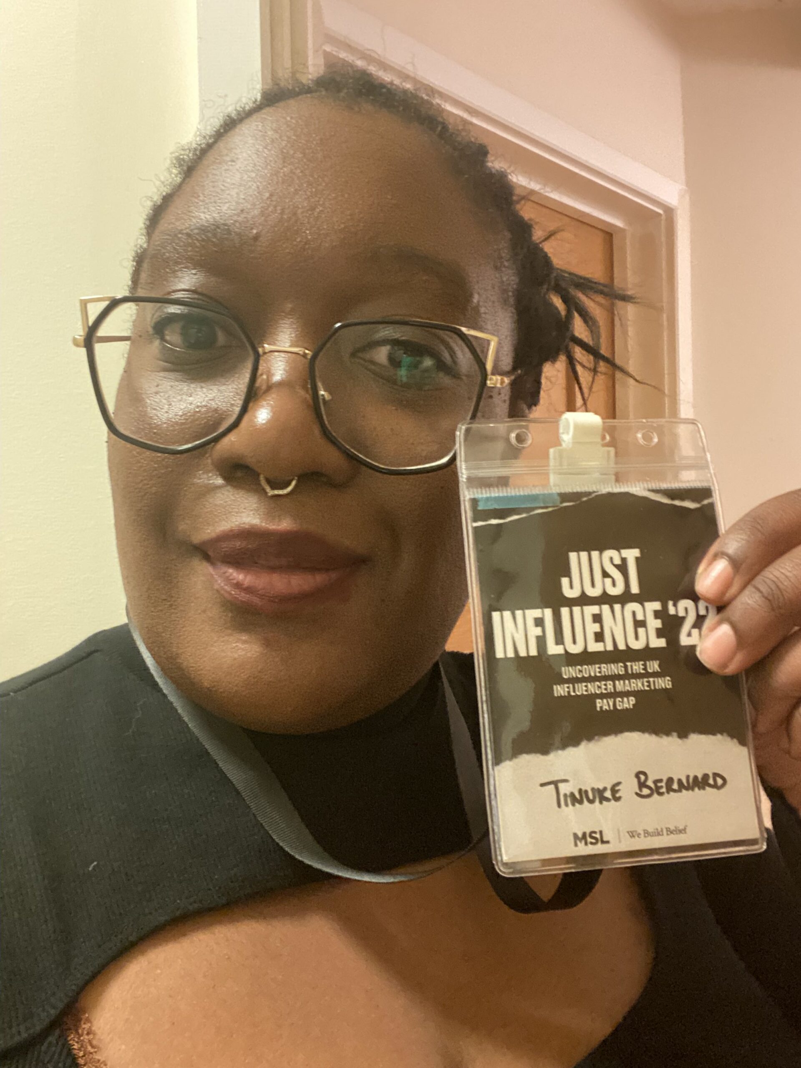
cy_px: 534
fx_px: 926
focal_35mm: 30
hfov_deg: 46.8
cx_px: 400
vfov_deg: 60.0
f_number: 2.2
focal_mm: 2.71
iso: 640
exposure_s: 1/20
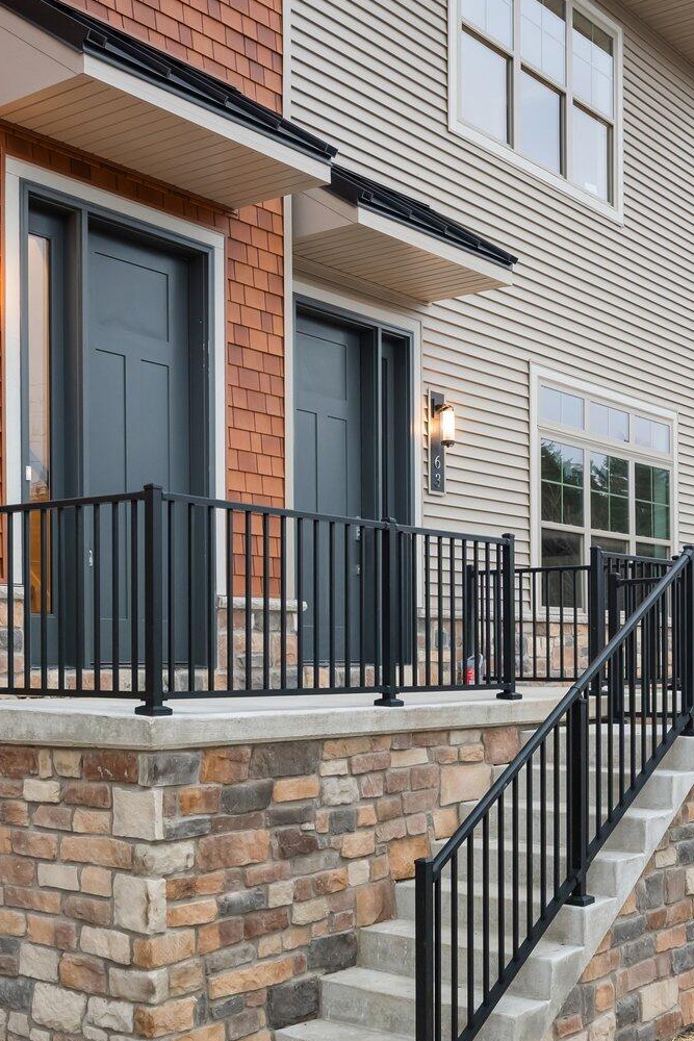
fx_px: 1243
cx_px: 374
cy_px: 657
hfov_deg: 31.2
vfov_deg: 45.0
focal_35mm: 43
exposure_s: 1/50
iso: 800
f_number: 4.5
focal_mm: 19.1
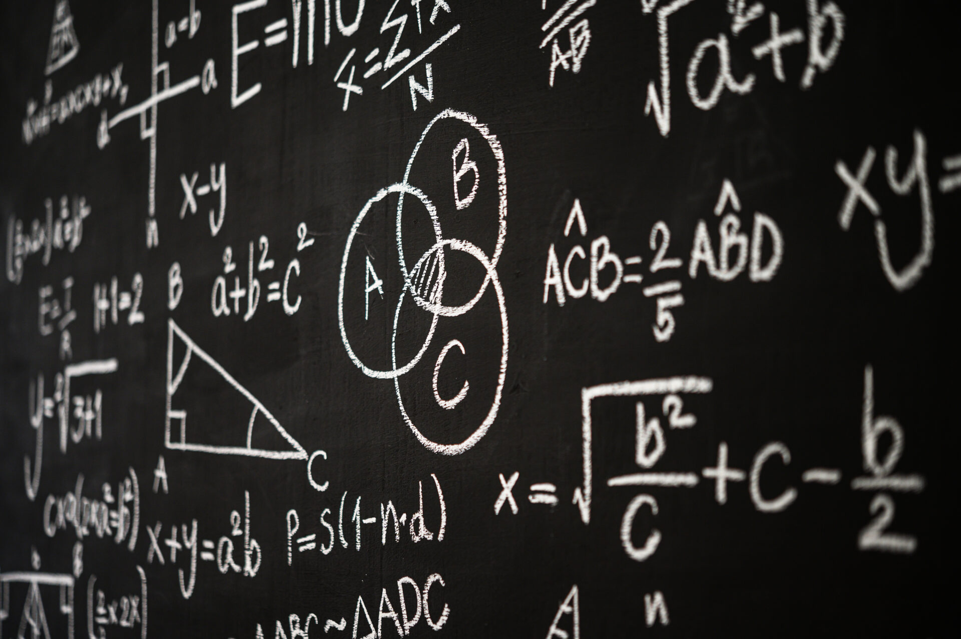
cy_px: 320
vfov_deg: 22.6
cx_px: 480
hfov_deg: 33.4
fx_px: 1600
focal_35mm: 60
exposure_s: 1/50
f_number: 2.8
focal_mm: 60
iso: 500
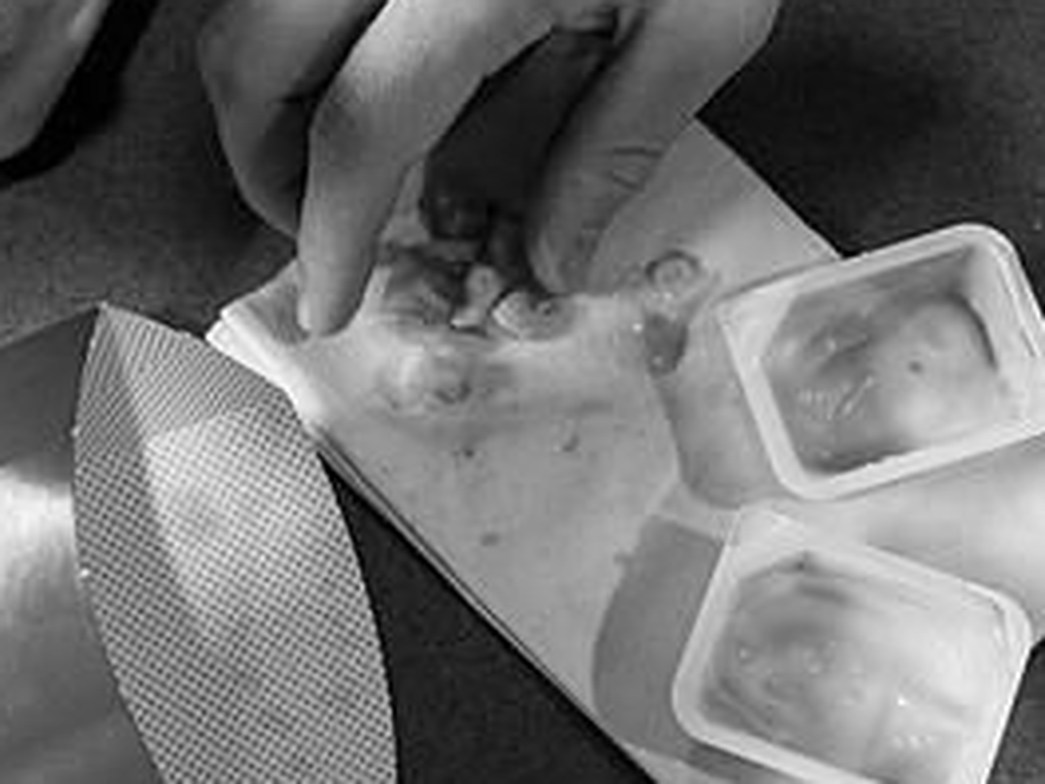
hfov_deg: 29.4
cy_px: 546
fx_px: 1992
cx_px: 466
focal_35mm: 66
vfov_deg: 22.1
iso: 2000
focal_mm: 31
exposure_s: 1/250
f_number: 4
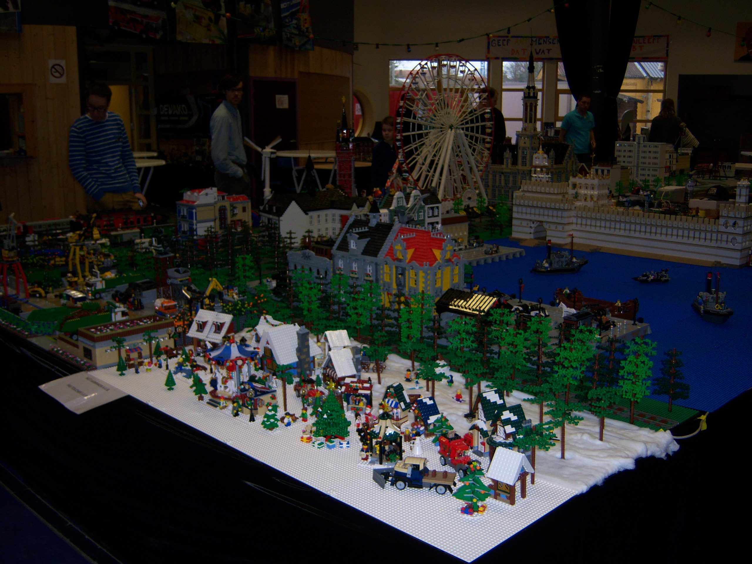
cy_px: 282
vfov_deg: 39.7
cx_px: 376
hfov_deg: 51.4
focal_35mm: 36
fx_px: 782
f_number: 2.8
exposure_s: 1/60
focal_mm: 7.5
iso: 80
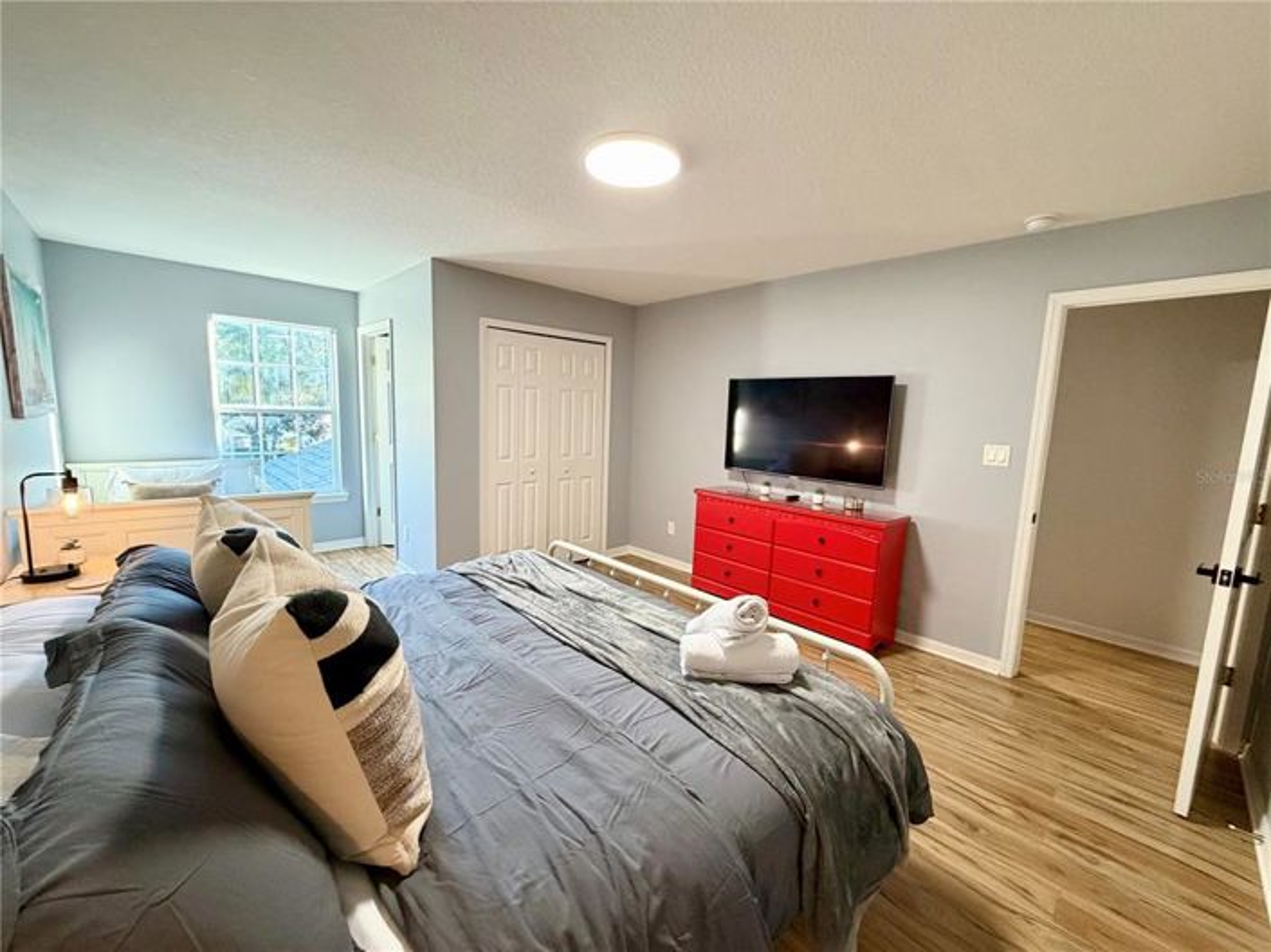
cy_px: 476
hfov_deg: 102.1
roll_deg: -1.5
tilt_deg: -7.1
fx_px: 514
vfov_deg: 85.6
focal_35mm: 14
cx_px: 636
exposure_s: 1/60
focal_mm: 2.22
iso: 320
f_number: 2.2
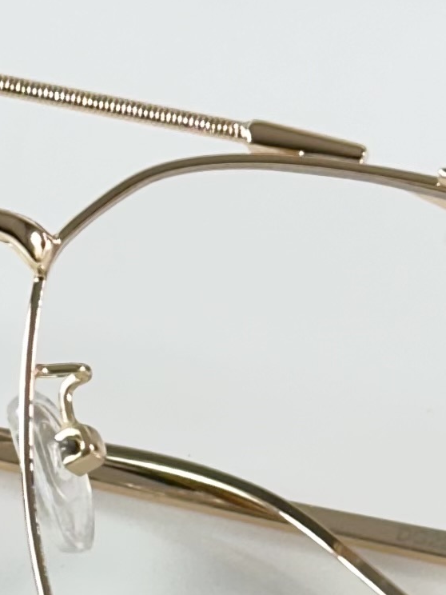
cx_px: -46
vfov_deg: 7.6
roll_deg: +1.3
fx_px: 4467
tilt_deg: -35.6
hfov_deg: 5.7
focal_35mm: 260
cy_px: 393
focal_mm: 6.86
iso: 64
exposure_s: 1/100
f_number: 1.78
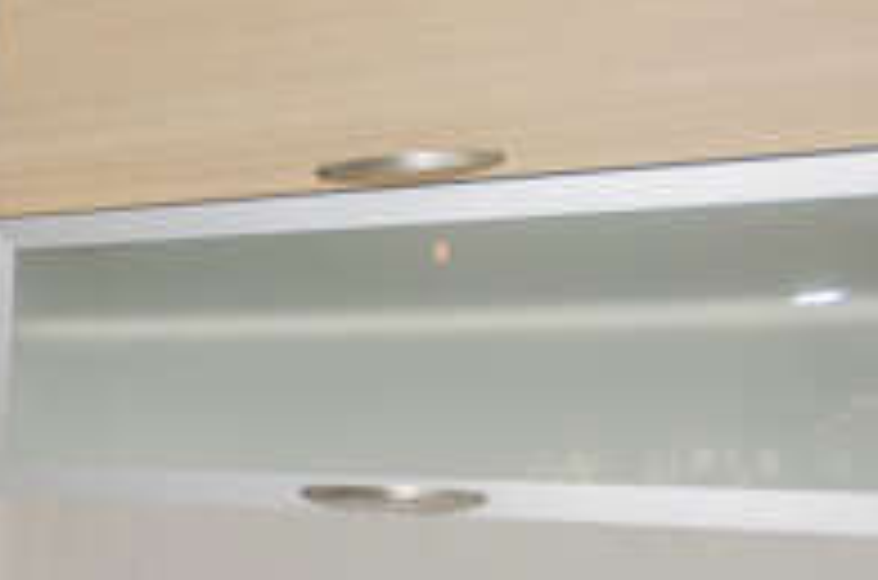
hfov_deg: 20.7
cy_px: 479
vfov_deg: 22.5
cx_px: -770
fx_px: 1435
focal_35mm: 59
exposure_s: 1/100
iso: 100
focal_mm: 10
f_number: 7.1
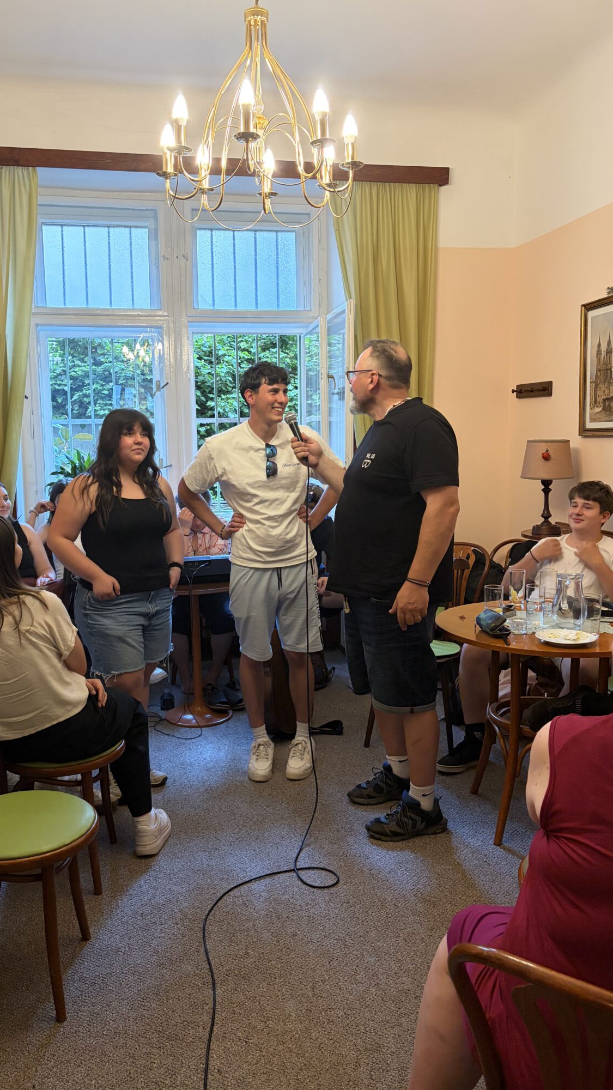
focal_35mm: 29
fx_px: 838
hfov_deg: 40.1
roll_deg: +0.6
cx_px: 268
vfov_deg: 66.1
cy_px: 541
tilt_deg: -6.9
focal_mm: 5.96
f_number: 1.6
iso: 320
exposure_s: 1/50
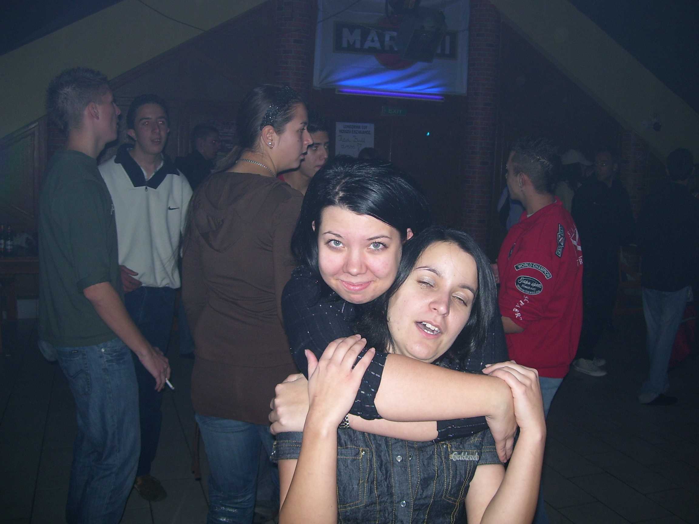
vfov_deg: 39.7
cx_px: 350
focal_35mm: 36
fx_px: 727
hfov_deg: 51.4
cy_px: 262
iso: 80
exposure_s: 1/60
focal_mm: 6
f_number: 2.7
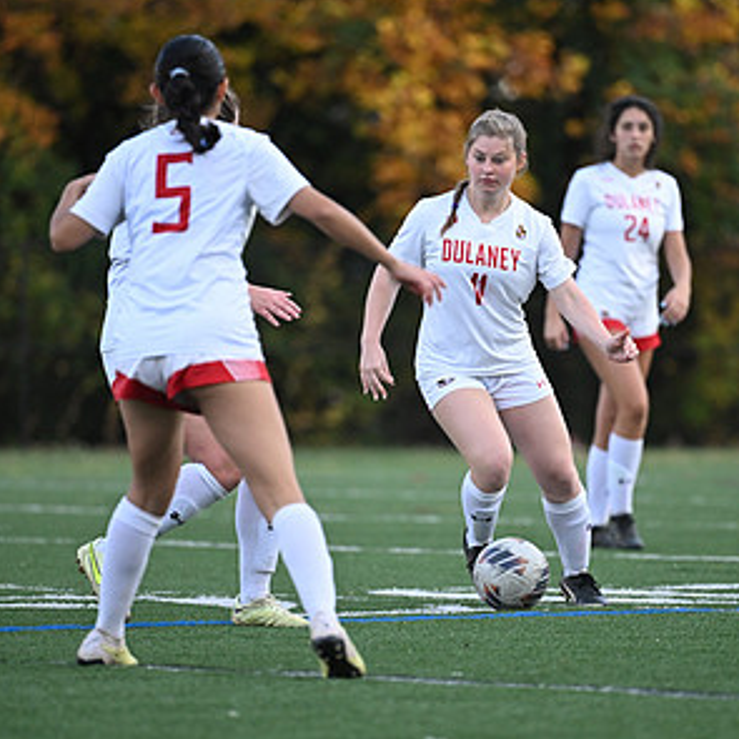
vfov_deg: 5.2
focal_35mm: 334
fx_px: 8067
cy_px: 387
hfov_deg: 5.2
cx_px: 441
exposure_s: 1/2500
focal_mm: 200
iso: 2000
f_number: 2.8
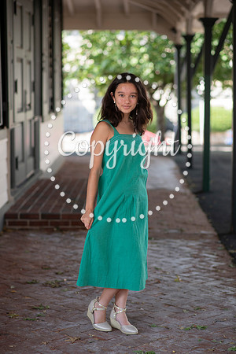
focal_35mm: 85
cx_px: 118
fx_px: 836
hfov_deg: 16.1
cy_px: 177
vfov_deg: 23.9
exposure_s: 1/320
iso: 200
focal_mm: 85
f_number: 2.5
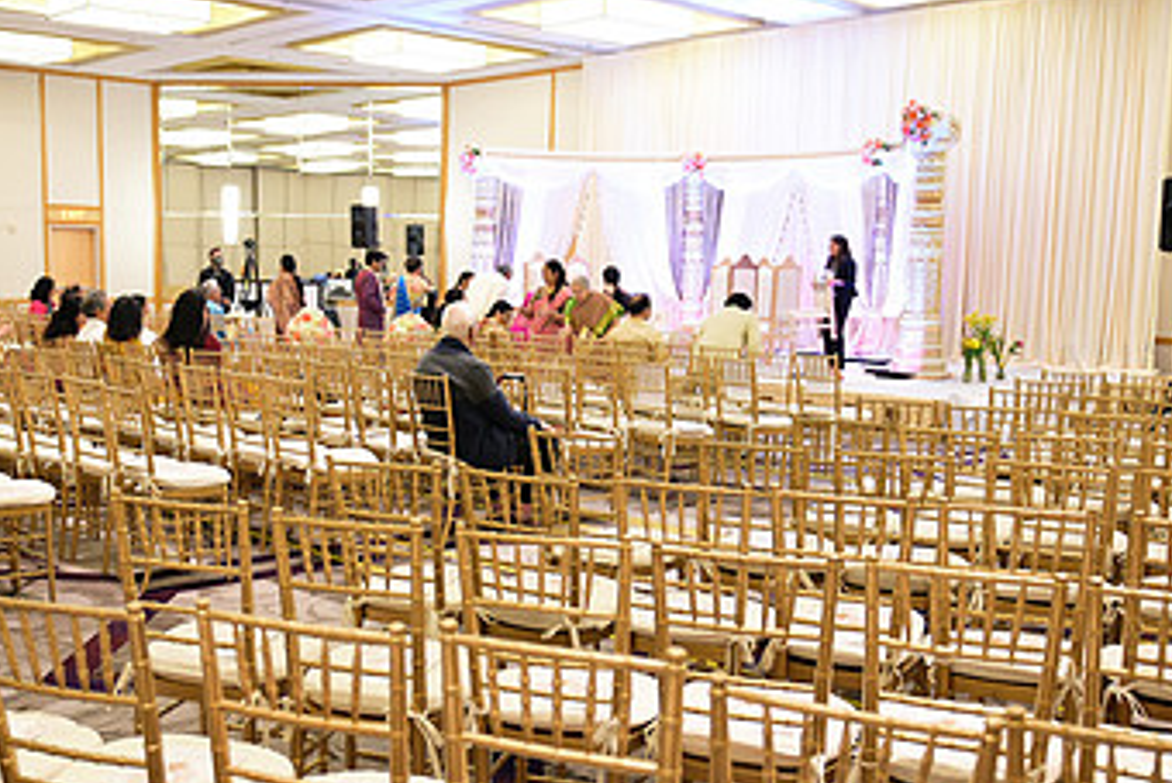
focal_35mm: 41
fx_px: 1335
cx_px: 465
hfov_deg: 47.1
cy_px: 488
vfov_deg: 32.5
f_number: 2.8
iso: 500
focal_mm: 24
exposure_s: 1/30
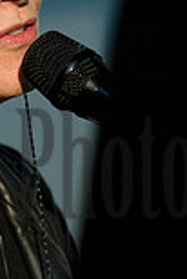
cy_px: 170
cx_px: -18
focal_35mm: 545
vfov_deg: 3.8
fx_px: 4237
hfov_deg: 2.5
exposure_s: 1/125
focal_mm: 125
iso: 6400
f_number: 2.8
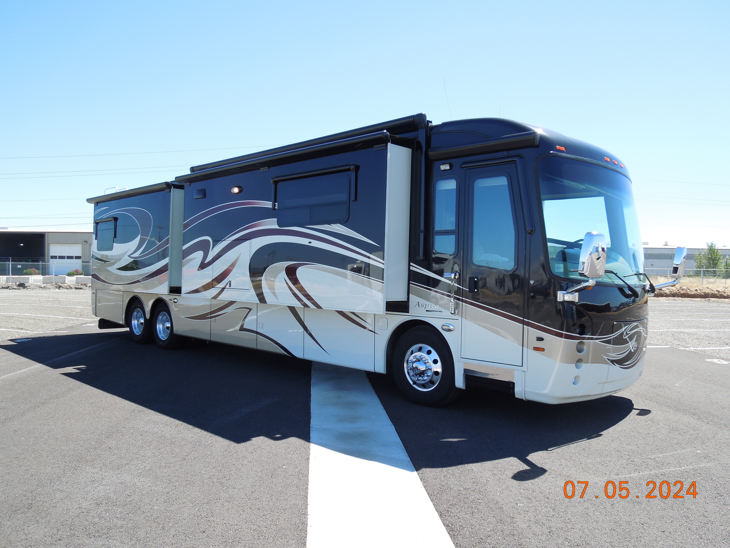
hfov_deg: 69.4
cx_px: 365
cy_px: 274
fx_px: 527
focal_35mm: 25
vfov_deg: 54.9
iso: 100
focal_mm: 4.5
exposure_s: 1/400
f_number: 3.3
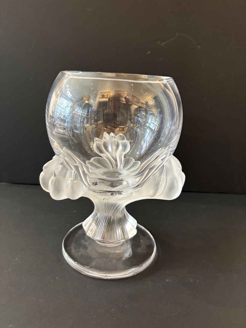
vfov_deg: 67.3
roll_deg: -4.4
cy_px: 164
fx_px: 246
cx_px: 123
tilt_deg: -17.6
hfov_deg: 53.1
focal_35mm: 26
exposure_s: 1/50
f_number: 1.6
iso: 500
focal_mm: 5.96
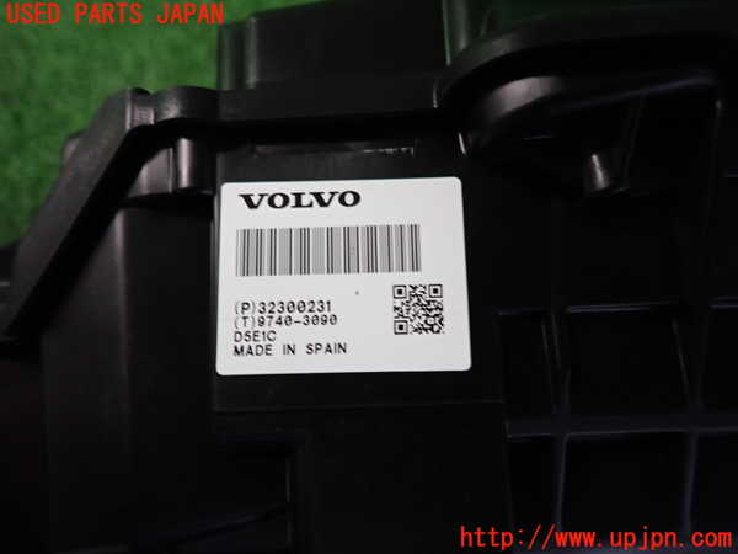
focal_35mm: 25
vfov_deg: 54.9
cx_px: 369
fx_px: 533
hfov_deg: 69.4
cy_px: 277
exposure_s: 1/30
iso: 400
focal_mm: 4.5
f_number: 2
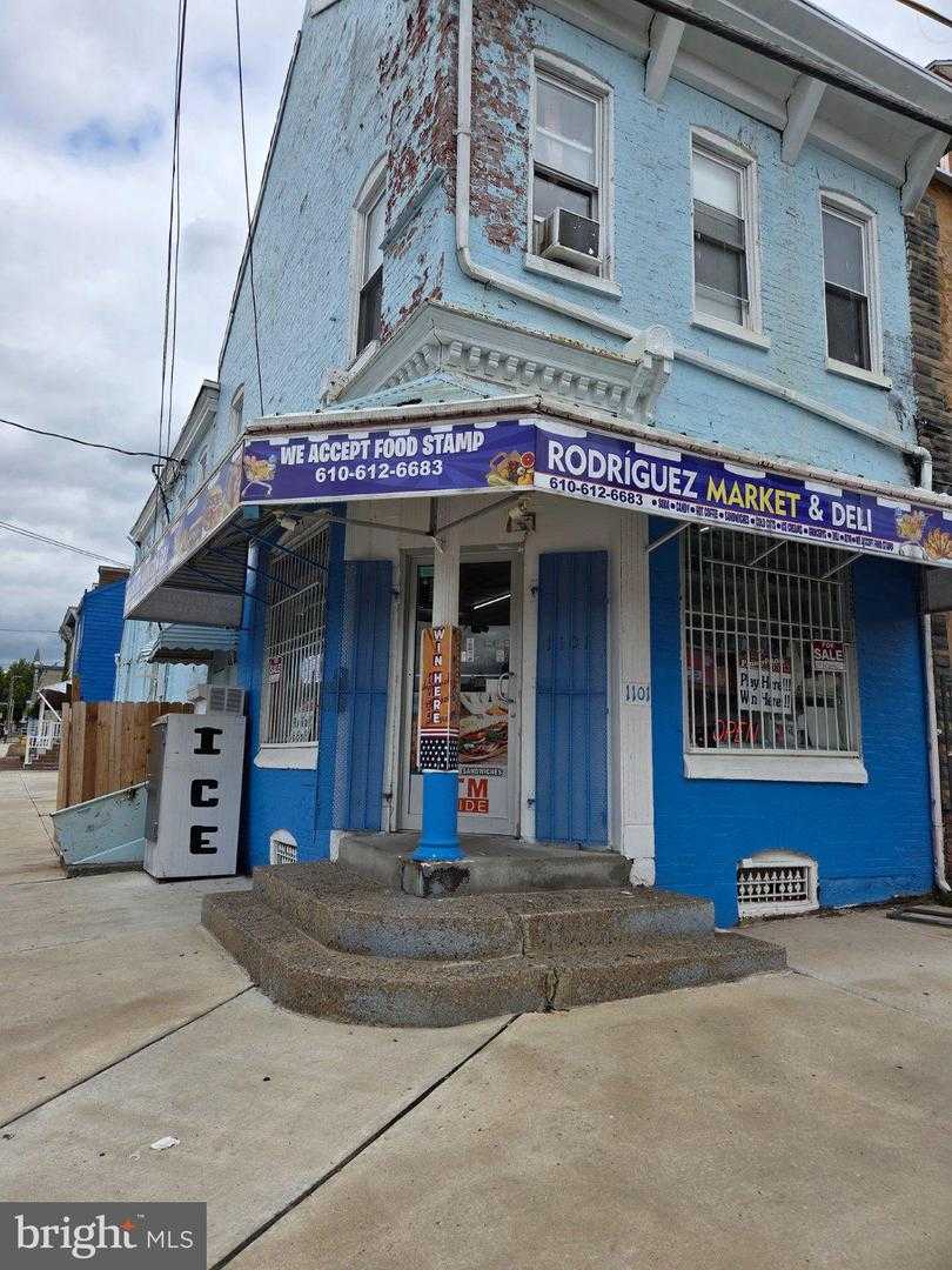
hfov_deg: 58.9
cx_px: 476
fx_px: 843
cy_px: 635
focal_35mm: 23
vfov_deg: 73.9
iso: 80
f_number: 1.8
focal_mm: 5.4
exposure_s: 1/4771
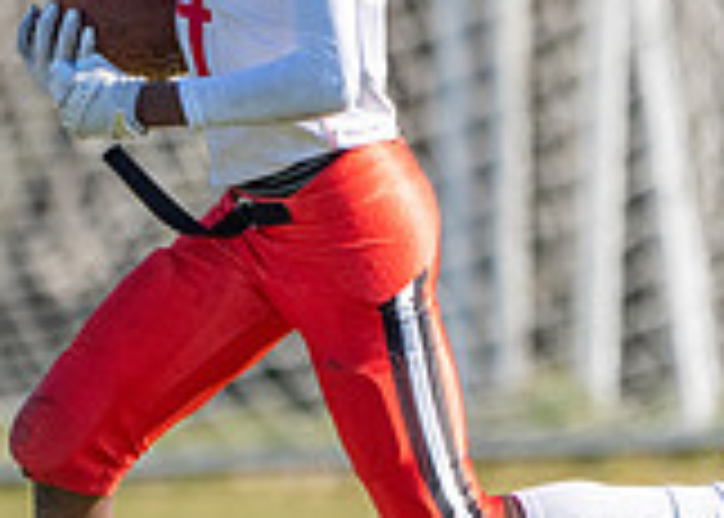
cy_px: 33
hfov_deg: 1.1
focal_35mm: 1848
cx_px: -92
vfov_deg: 0.8
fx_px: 37999
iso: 500
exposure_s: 1/1600
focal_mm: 400
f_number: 5.6
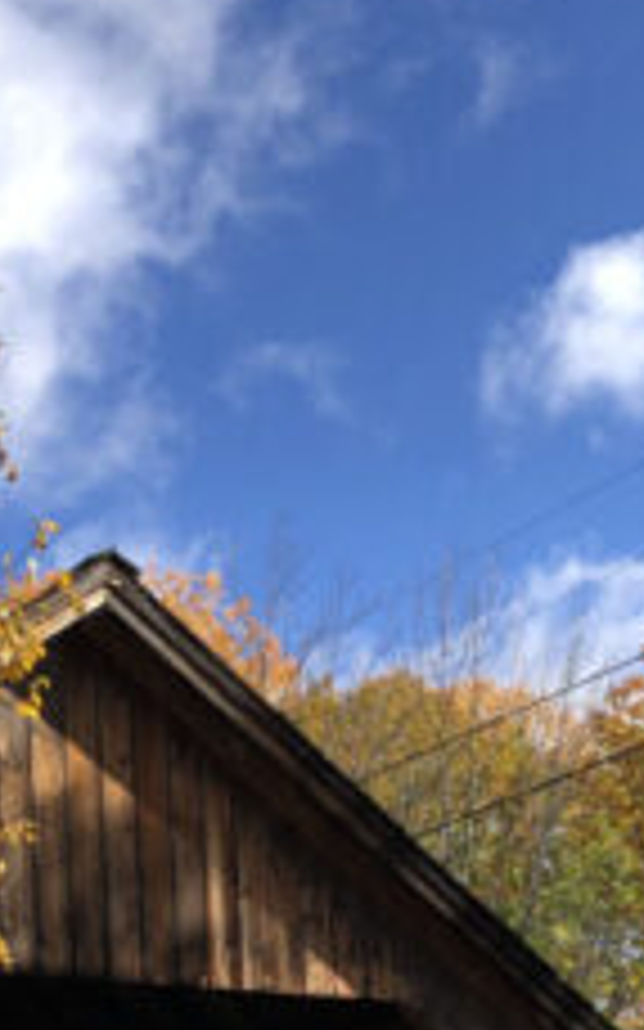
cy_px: 976
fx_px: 2332
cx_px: 315
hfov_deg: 15.7
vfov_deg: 24.1
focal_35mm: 83
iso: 20
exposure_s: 1/1091
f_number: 1.8
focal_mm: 3.99
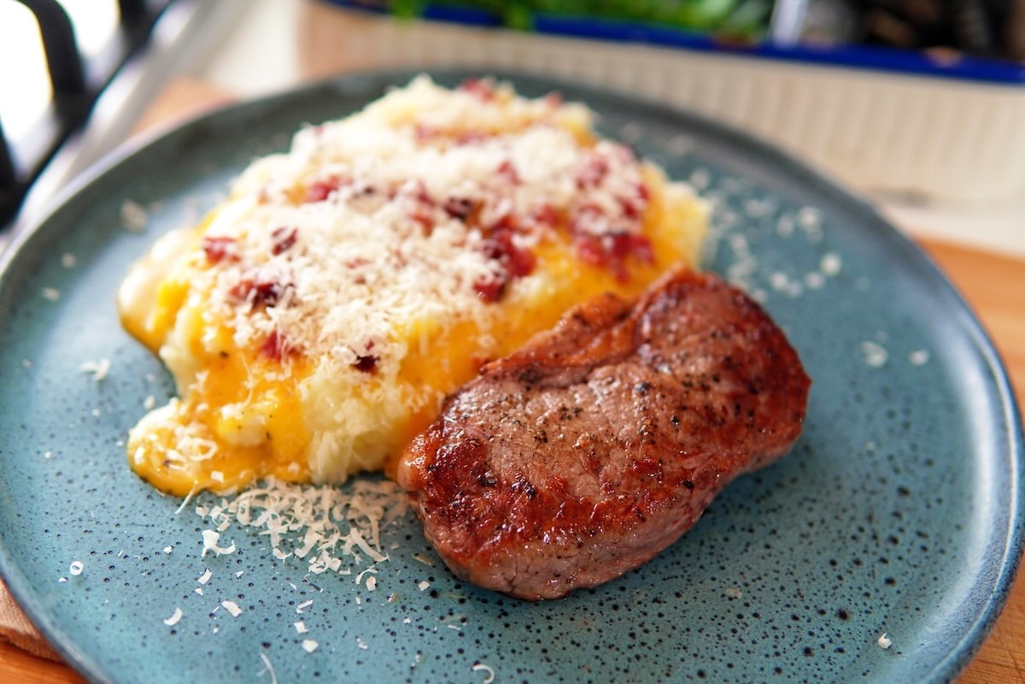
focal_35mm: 45
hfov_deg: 43.6
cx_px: 512
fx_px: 1281
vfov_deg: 29.9
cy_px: 342
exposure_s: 1/250
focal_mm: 30
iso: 320
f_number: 2
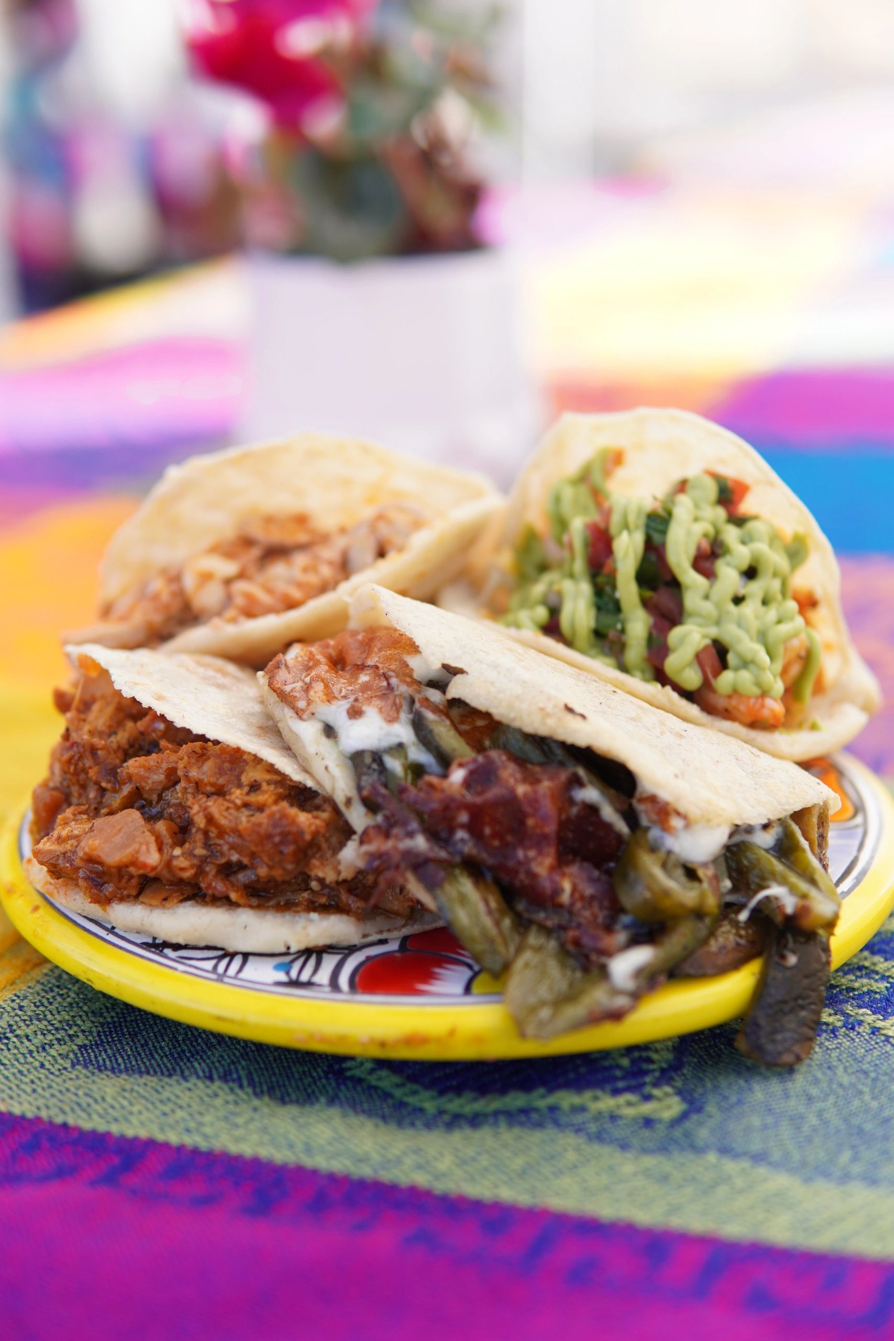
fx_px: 1676
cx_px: 447
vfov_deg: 43.6
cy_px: 670
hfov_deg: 29.9
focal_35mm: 45
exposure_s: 1/800
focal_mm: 30
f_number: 2
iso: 100
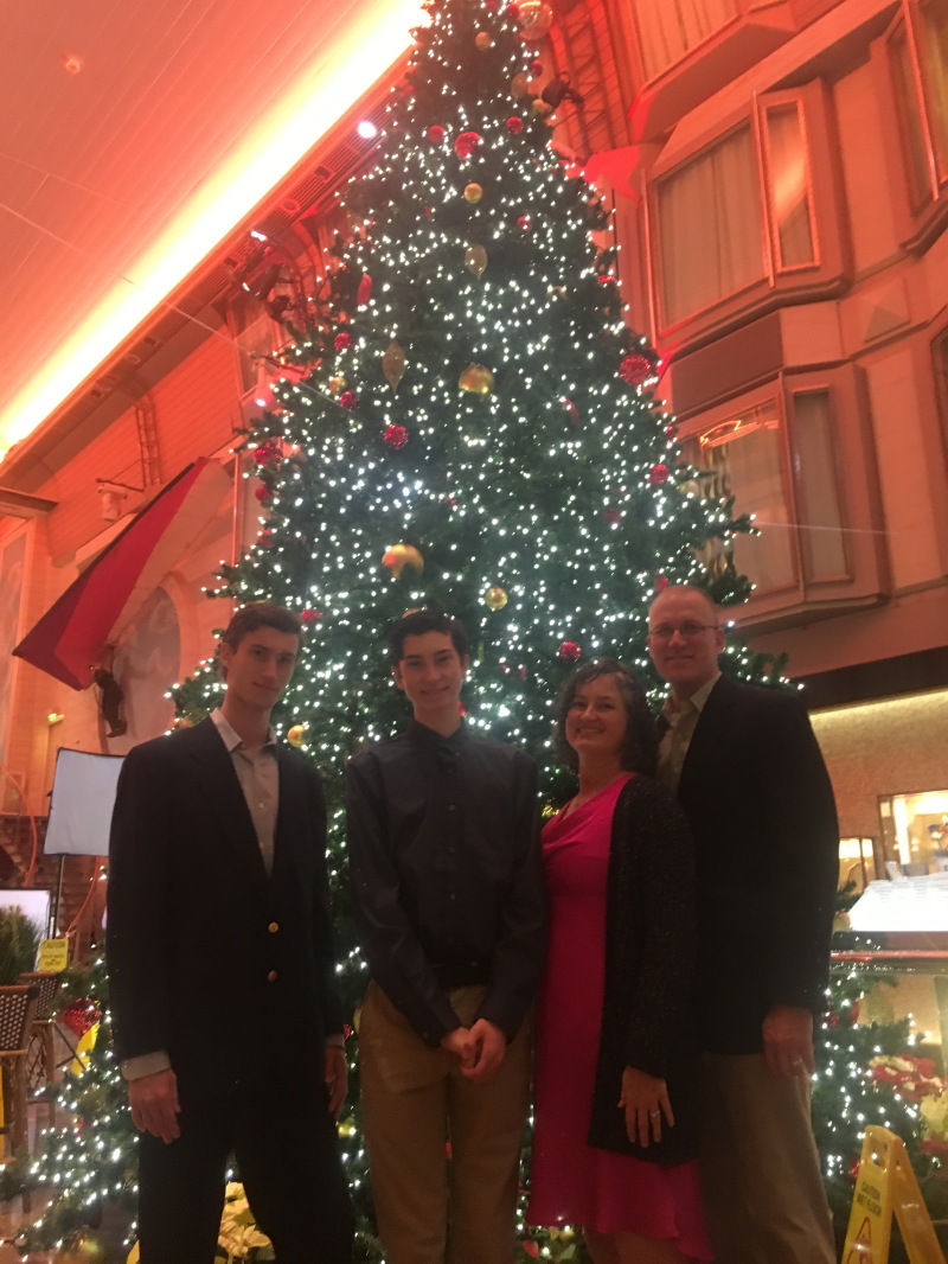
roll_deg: +2.3
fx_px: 1059
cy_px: 632
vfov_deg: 61.6
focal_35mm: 29
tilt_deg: +14.9
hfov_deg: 48.2
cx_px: 474
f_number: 2.2
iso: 200
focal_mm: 4.15
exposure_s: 1/15
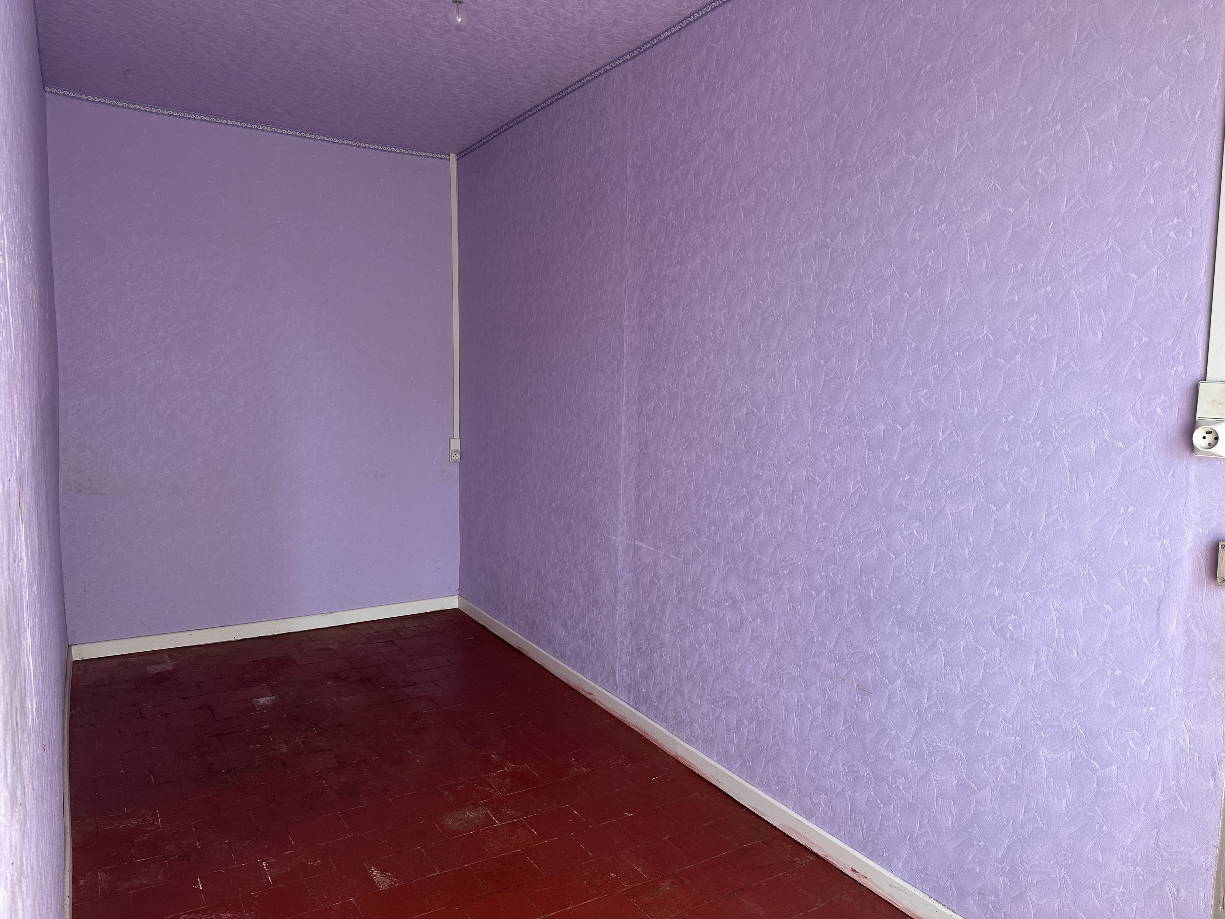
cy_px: 460
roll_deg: -1.3
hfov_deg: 71.6
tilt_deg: -5.2
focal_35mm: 24
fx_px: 849
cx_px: 612
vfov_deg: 56.8
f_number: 1.78
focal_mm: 6.86
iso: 100
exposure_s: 1/121
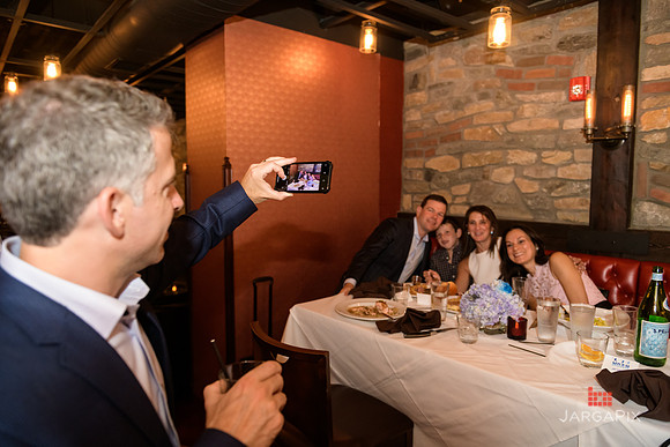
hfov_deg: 73.7
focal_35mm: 24
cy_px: 224
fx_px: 447
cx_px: 335
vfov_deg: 53.2
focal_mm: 24
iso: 1600
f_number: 3.2
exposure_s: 1/125
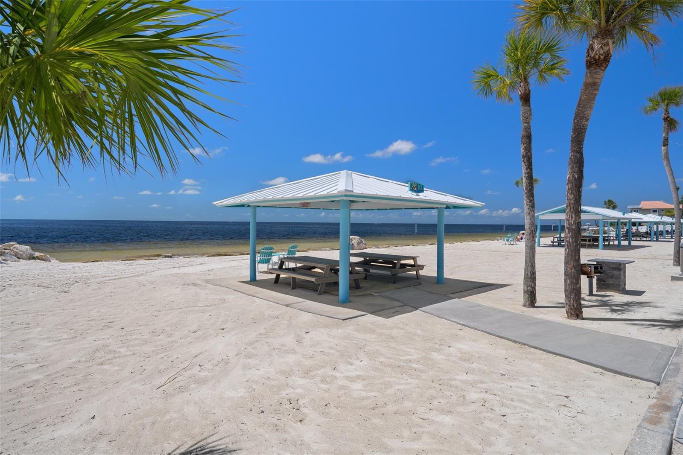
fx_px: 341
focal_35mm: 18
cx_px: 342
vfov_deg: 67.4
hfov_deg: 90.0
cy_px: 228
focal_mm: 18
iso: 320
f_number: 9
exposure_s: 1/320
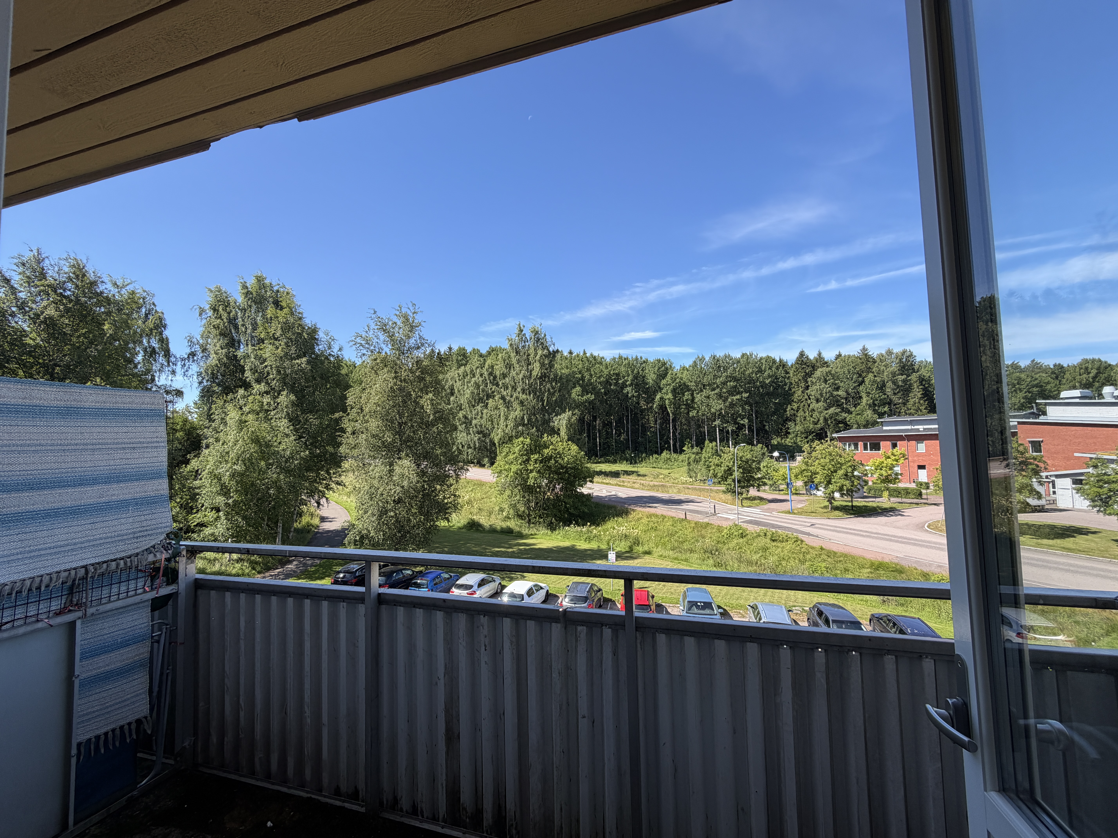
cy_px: 419
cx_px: 559
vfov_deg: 85.7
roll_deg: +1.6
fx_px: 452
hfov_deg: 102.1
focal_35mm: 14
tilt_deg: +3.3
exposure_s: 1/751
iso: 40
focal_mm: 2.22
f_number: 2.2
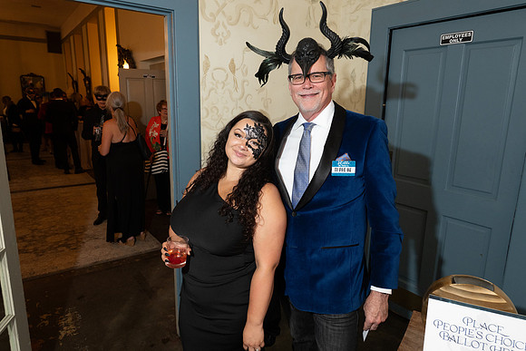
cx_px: 263
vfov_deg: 53.2
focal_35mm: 24
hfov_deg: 73.7
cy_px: 176
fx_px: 351
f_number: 5.6
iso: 1600
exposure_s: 1/60
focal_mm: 24
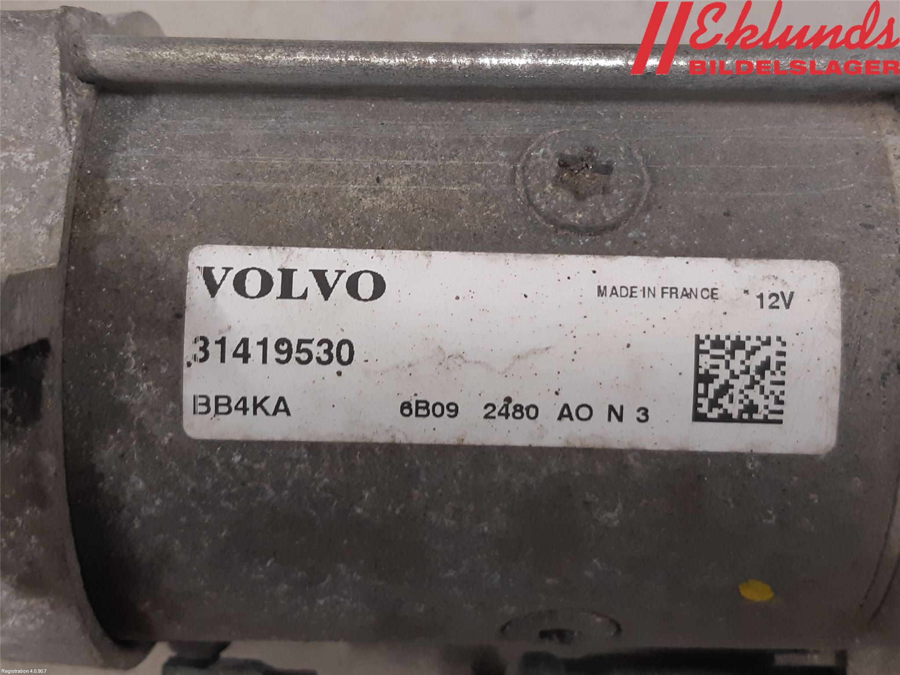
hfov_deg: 67.3
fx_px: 676
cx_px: 450
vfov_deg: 53.1
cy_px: 338
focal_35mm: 26
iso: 125
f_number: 1.7
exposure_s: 1/50
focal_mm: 3.93
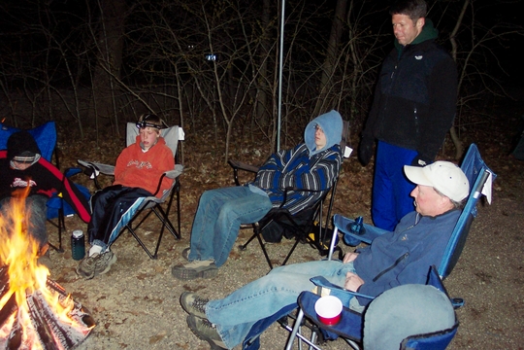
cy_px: 175
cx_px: 262
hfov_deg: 50.7
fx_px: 553
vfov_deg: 35.1
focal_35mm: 38
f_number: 2.8
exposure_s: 1/30
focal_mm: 8
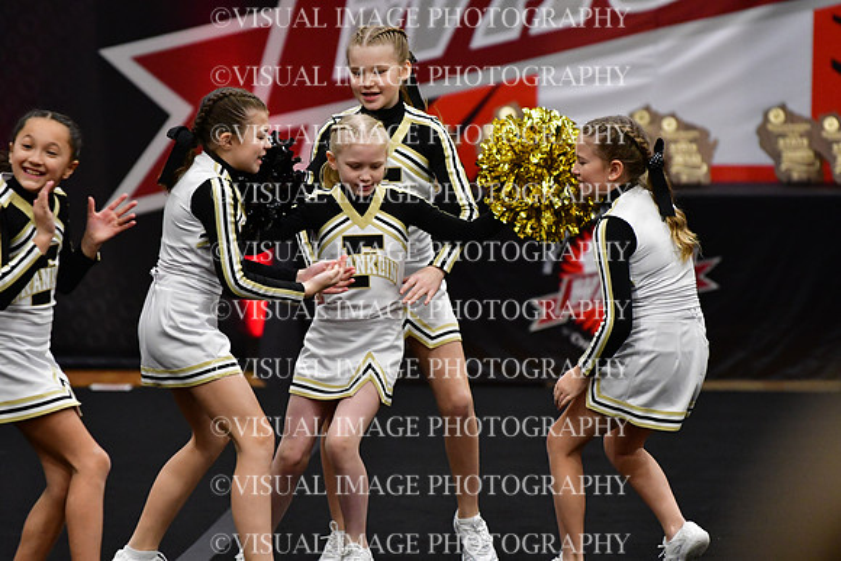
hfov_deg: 6.9
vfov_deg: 4.6
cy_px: 280
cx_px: 420
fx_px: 7010
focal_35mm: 300
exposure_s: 1/800
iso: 4000
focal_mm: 200
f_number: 2.8
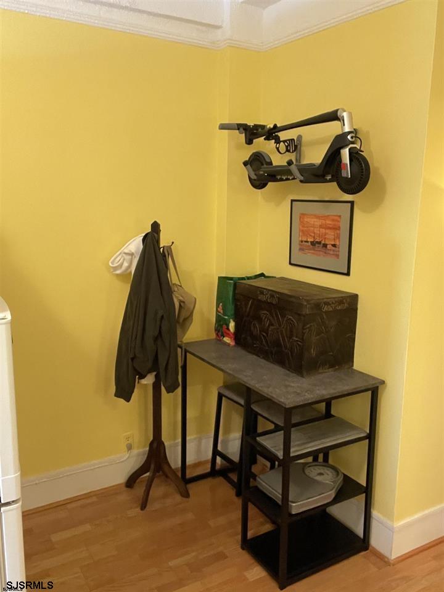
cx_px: 222
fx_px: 513
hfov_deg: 46.8
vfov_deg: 60.0
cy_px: 296
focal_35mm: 30
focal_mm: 2.71
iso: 400
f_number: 2.2
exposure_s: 1/40
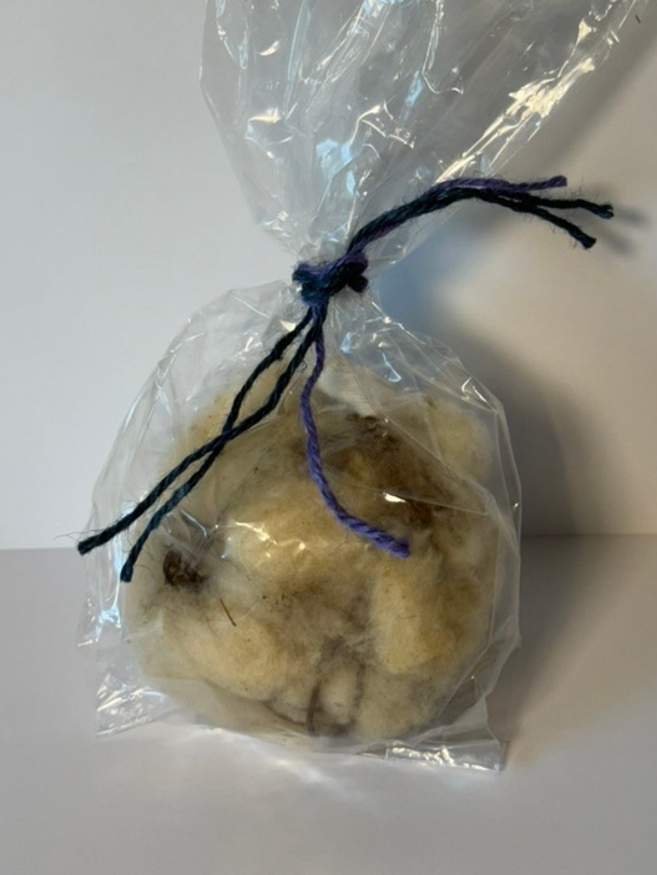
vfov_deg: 27.6
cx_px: 373
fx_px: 1770
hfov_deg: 21.0
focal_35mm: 70
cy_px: 285
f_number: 1.78
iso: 50
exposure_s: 1/120
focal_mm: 6.76
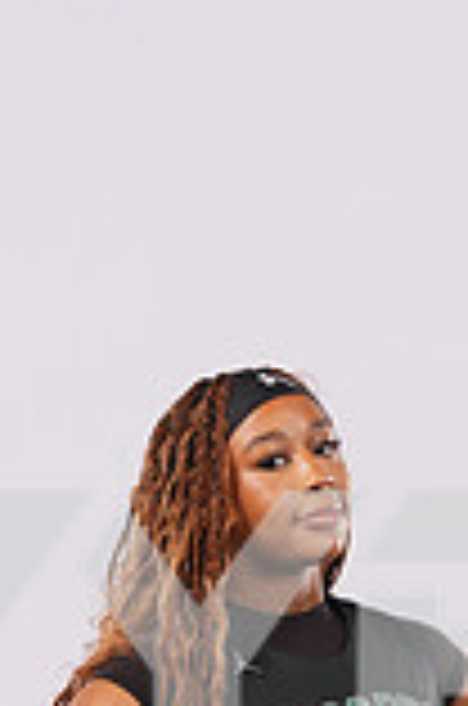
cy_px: 949
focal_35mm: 201
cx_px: 315
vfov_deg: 10.0
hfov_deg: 6.8
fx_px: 3937
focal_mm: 70
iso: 125
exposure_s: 1/200
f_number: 9
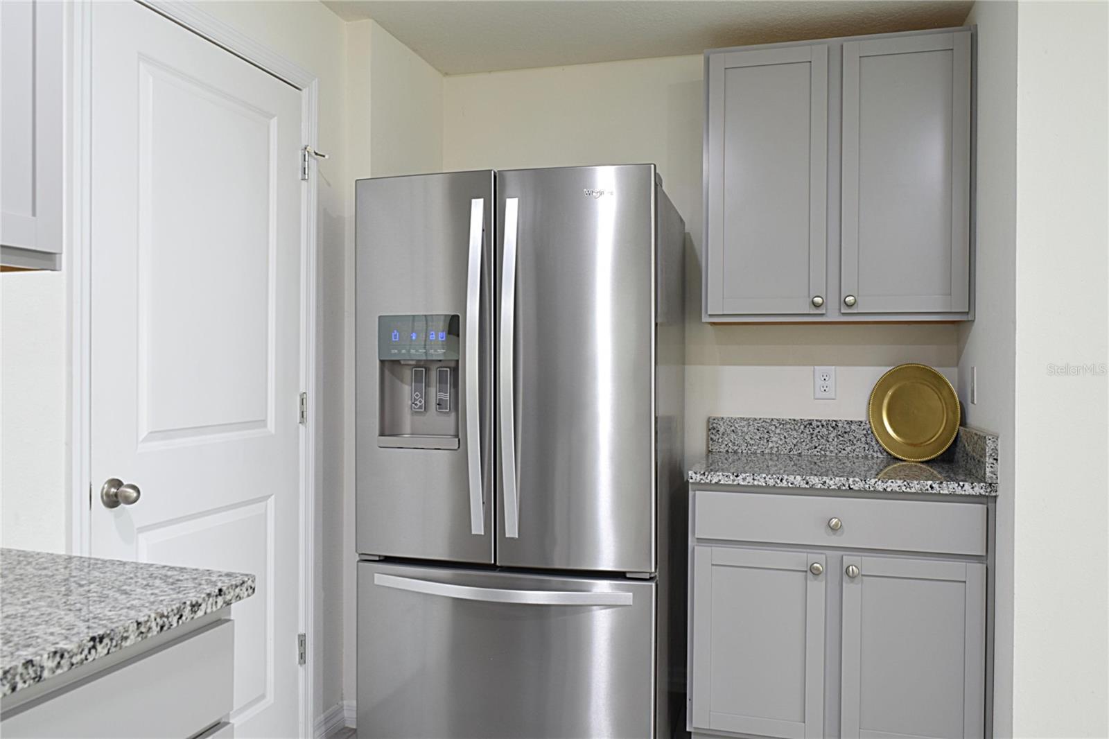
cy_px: 370
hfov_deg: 67.4
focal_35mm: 27
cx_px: 554
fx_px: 832
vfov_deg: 47.9
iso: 200
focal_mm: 18
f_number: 11
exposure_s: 1/2
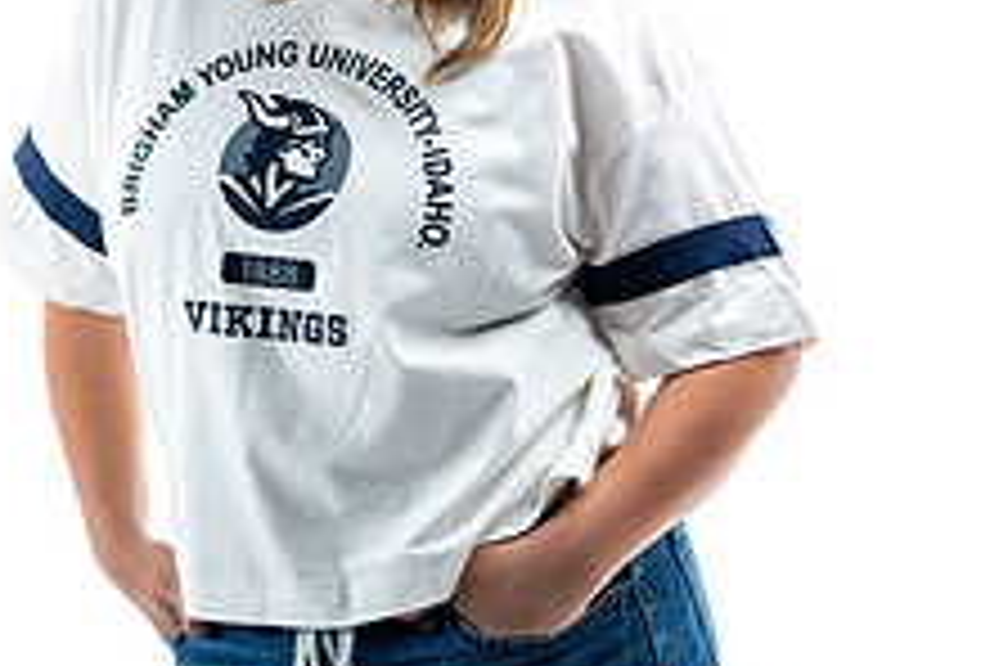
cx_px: 396
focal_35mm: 142
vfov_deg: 9.6
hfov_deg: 14.4
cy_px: -90
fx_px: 3940
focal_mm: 70
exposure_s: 1/160
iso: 640
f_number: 3.5
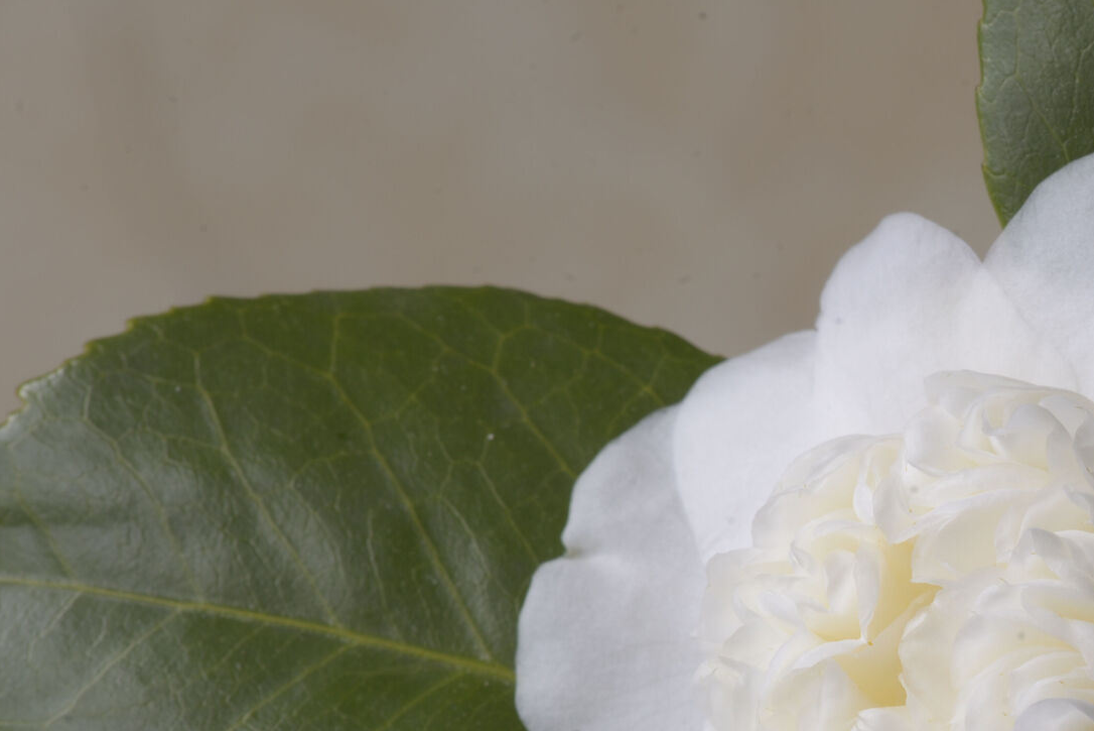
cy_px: 685
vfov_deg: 3.1
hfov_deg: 4.7
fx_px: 13437
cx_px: 964
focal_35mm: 442
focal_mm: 200
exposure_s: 13
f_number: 22
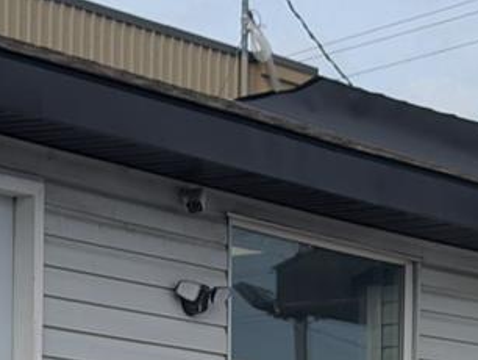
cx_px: 132
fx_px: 2764
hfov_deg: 9.9
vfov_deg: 7.1
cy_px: 750
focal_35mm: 200
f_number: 1.85
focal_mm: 6.81
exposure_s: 1/2304
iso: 41
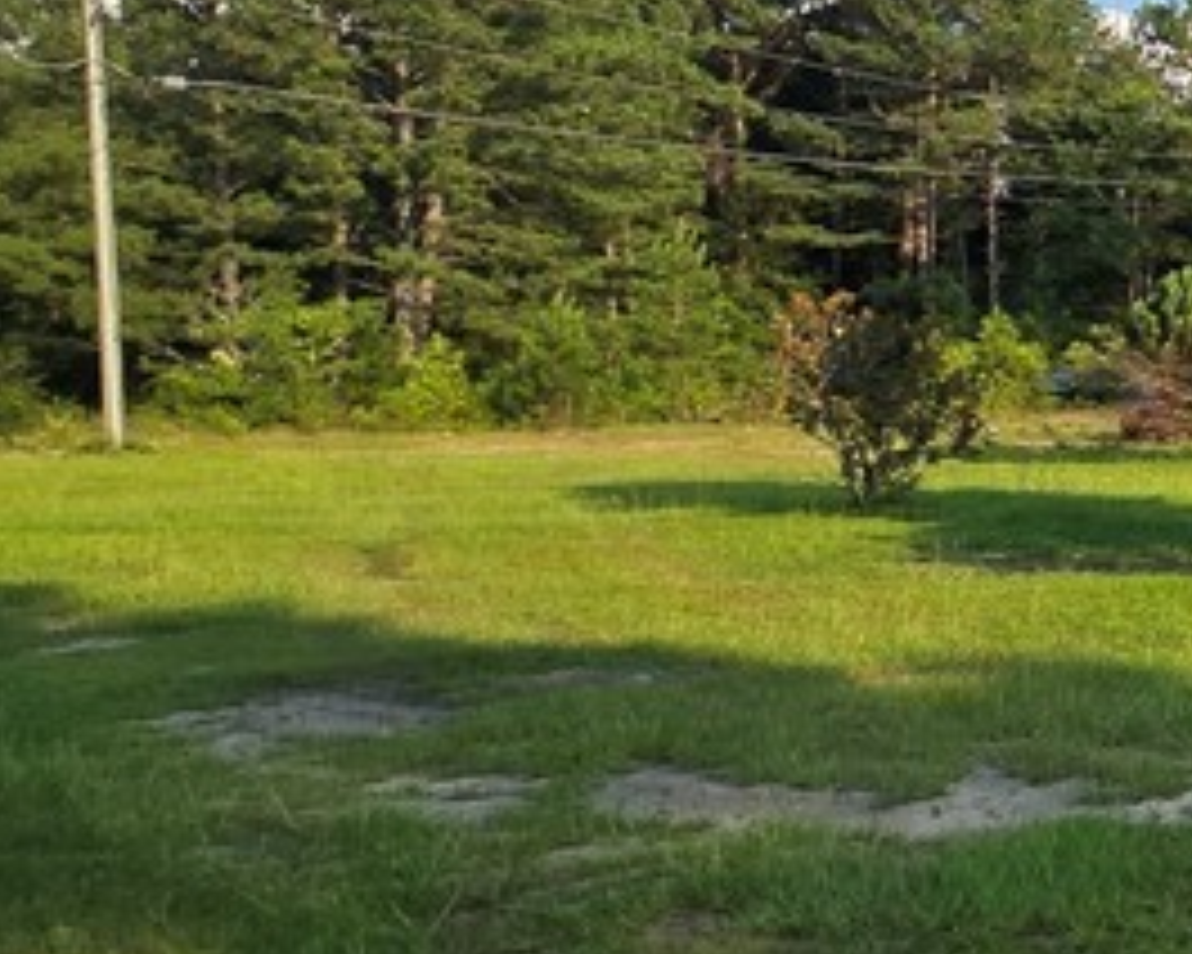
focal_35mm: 49
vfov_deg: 30.7
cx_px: 2060
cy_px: 351
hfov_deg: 23.3
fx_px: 1729
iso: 50
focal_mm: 2.2
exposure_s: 1/1318
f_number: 2.2
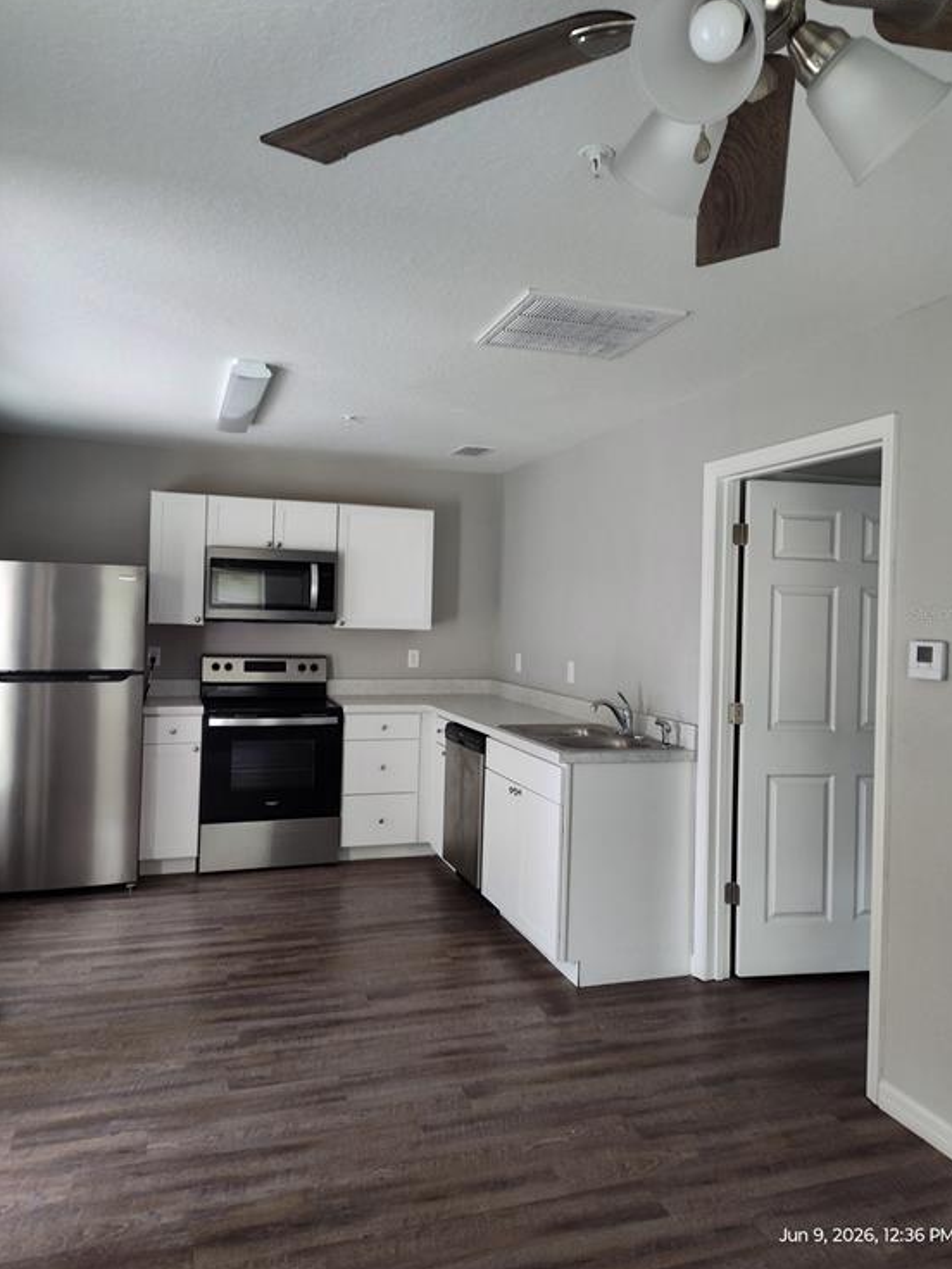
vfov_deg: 71.6
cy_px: 612
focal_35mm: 24
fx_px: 880
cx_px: 492
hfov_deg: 56.8
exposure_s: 1/60
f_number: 1.8
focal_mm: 5.56
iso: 681
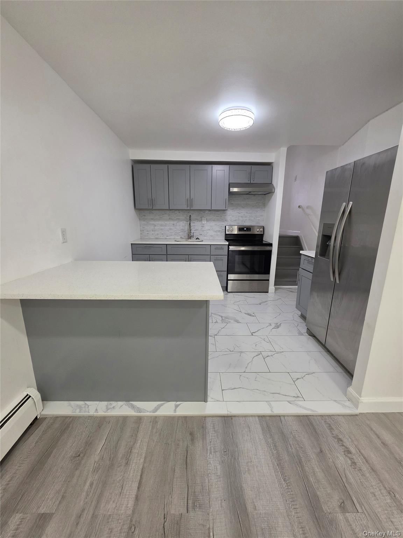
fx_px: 202
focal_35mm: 13
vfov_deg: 106.2
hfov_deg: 89.9
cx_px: 202
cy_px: 269
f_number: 1.9
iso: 200
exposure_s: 1/120
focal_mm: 2.2
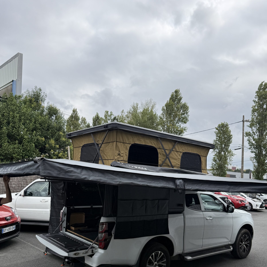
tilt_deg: +2.7
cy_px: 180
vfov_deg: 54.4
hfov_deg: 55.6
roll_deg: -3.4
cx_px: 133
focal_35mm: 29
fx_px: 253
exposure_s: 1/3759
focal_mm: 6.76
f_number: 1.78
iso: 80
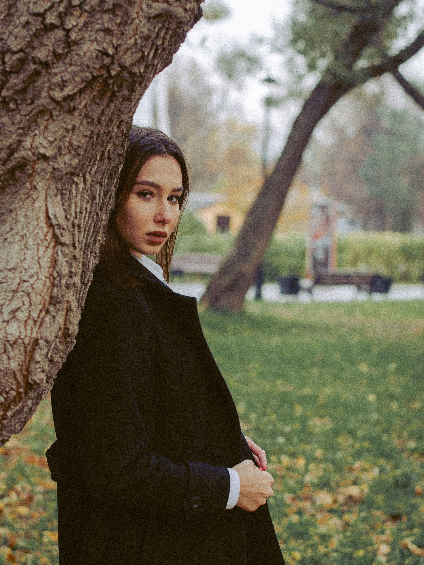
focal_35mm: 82
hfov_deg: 18.0
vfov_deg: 23.8
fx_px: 1339
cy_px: 305
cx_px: 211
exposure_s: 1/160
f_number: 3.2
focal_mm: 50
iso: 100
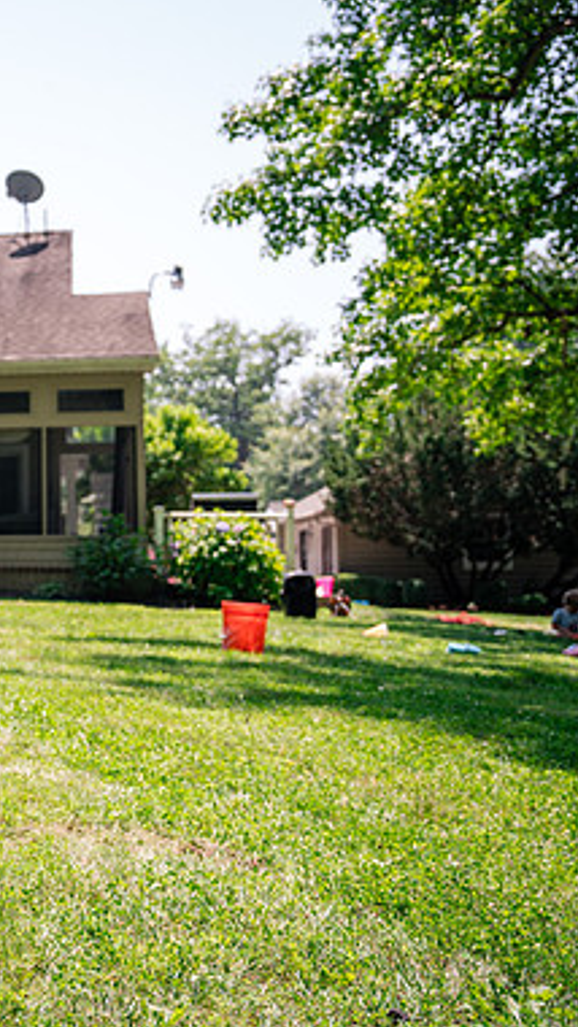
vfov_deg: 42.9
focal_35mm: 48
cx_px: -173
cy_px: 518
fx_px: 1307
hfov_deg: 22.3
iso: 250
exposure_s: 1/1600
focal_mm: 30
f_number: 2.8
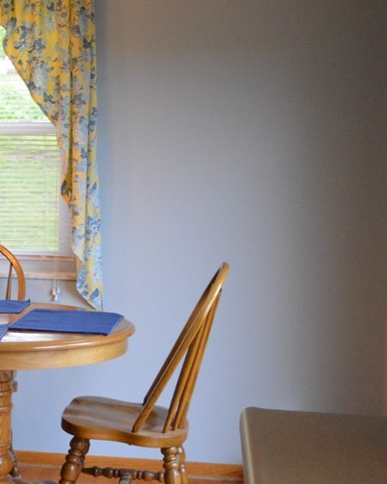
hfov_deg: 17.4
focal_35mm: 83
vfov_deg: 23.0
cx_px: -109
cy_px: 219
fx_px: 1188
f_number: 4.2
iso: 3200
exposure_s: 1/500
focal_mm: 28
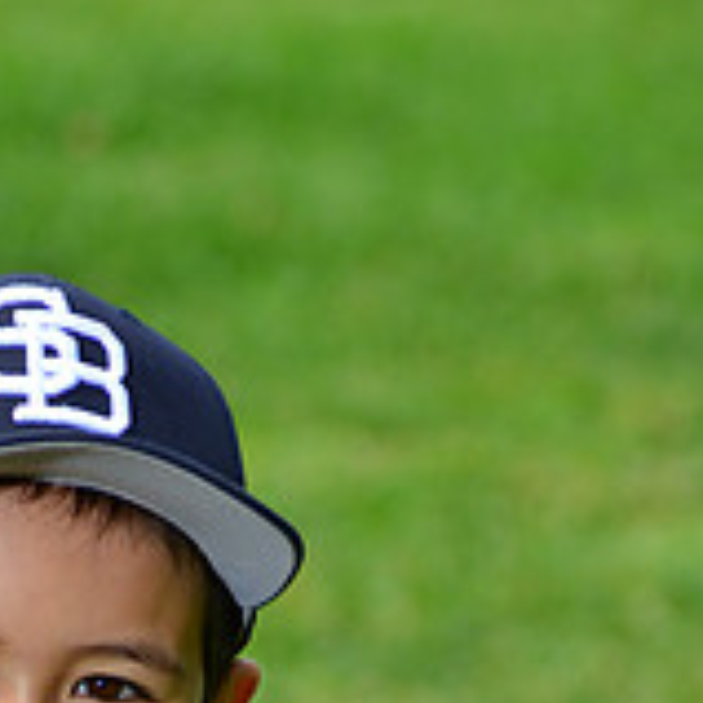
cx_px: -20
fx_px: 14291
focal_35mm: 622
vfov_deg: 2.8
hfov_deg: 2.8
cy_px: 1026
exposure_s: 1/200
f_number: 11
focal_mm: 200
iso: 200
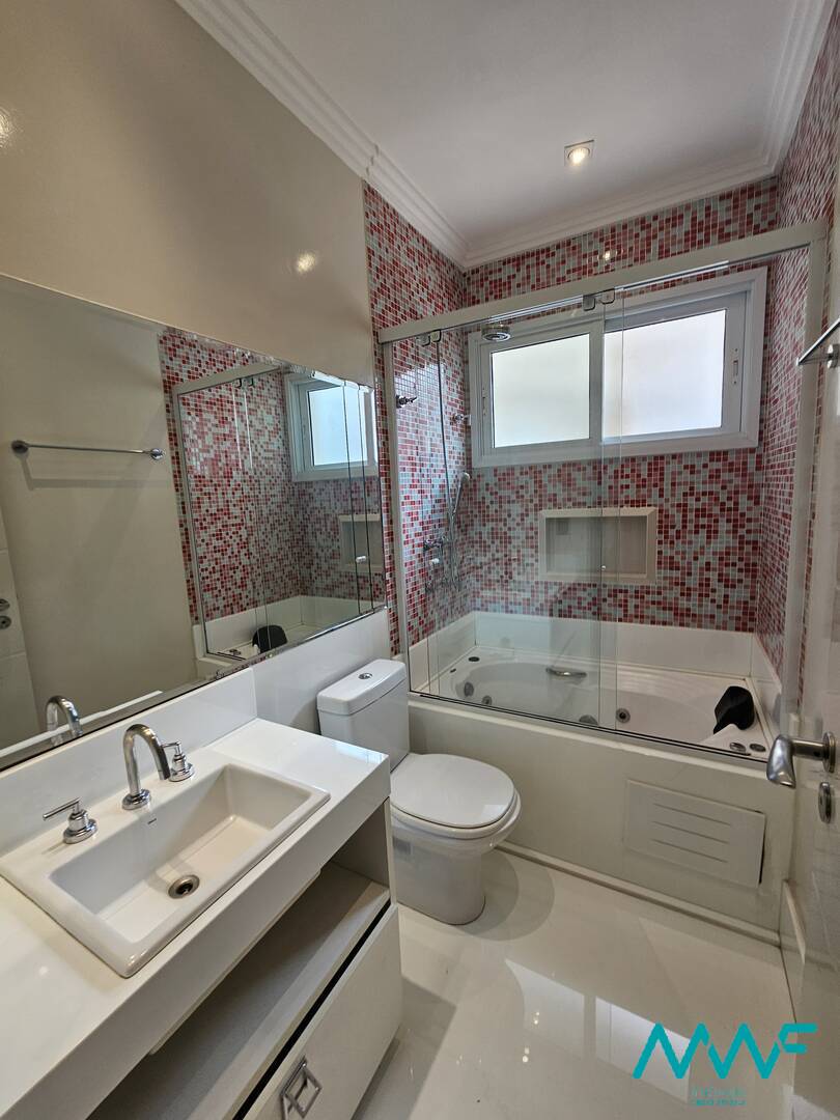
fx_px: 421
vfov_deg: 106.2
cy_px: 560
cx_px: 420
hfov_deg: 89.9
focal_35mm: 13
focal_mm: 2.2
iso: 50
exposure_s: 1/60
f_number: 2.2
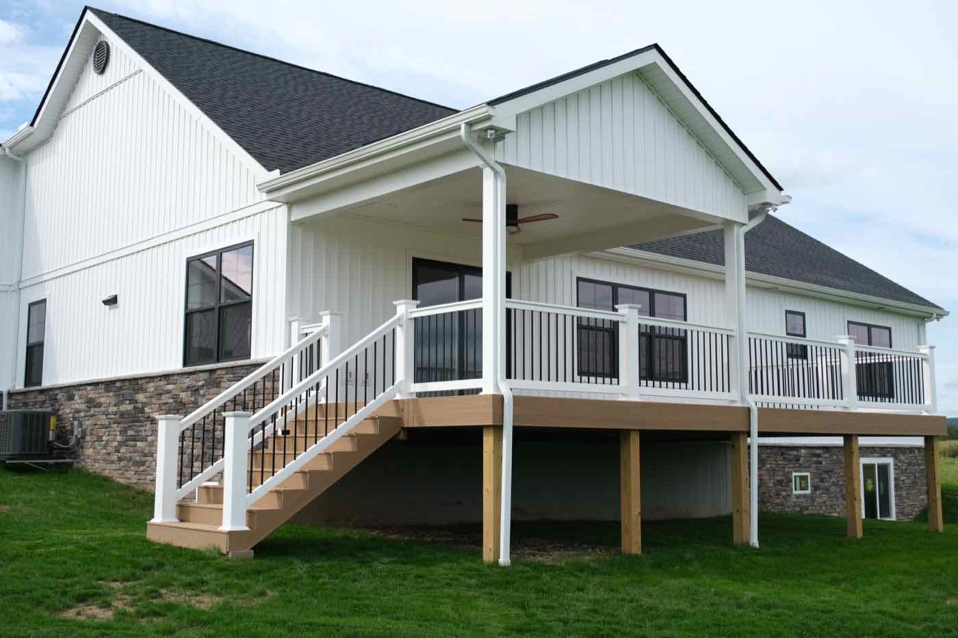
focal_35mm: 39
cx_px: 479
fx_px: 1038
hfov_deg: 49.6
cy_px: 319
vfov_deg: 34.2
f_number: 3.6
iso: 160
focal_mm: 25.9
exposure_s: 1/950
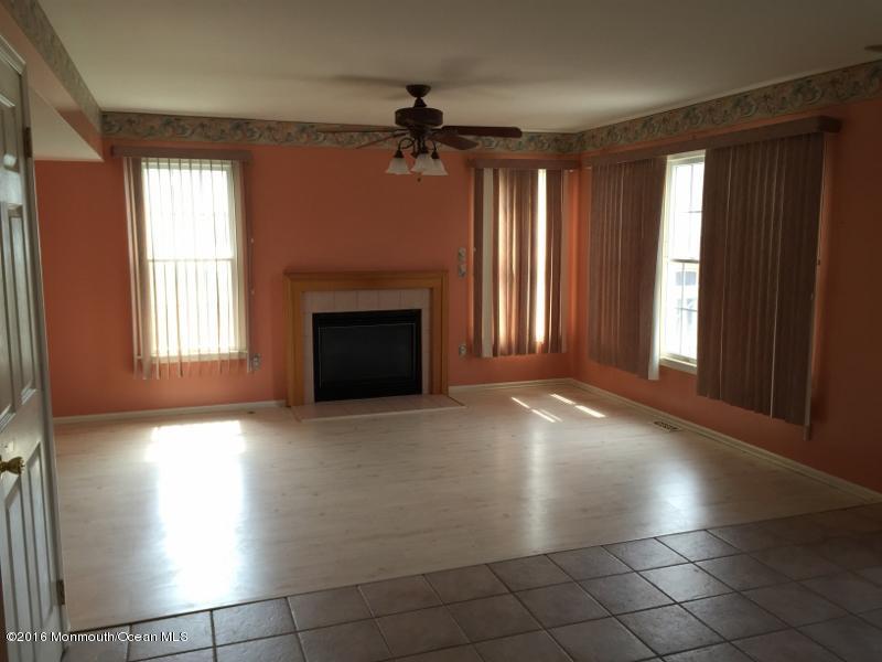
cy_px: 331
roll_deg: -0.7
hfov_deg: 61.7
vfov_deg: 48.2
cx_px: 441
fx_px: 739
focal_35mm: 29
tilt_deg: -8.0
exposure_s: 1/60
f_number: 2.2
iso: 40
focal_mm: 4.15
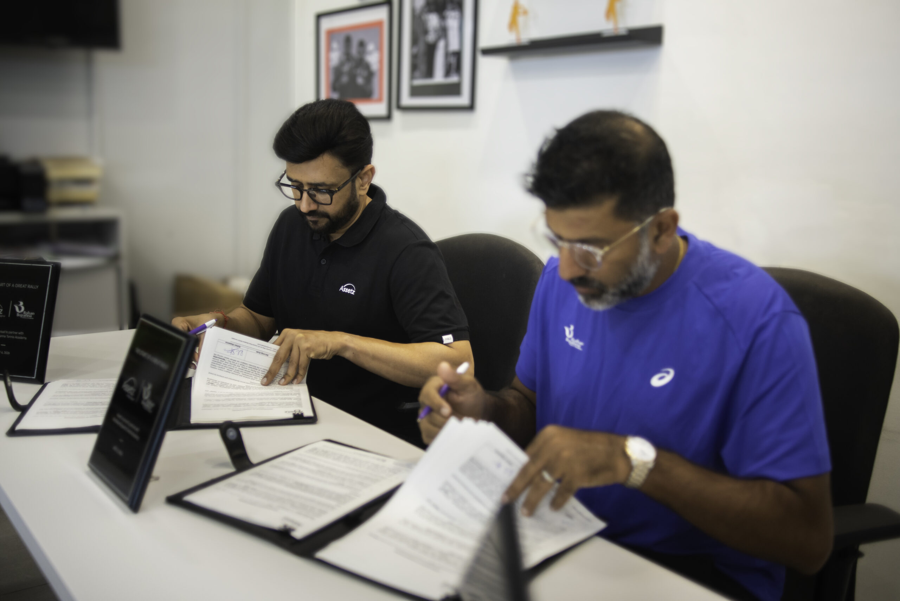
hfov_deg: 54.4
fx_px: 875
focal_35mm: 35
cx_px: 450
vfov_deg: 37.9
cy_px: 300
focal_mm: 35
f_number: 2
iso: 500
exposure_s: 1/200
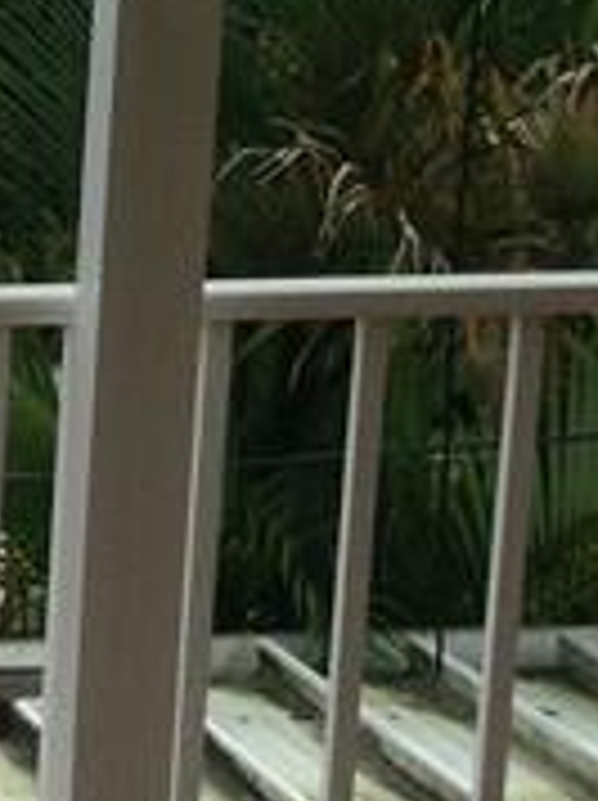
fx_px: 4387
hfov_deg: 7.2
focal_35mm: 190
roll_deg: +0.7
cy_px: 832
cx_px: -976
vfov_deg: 10.3
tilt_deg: -18.4
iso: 50
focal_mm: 4.12
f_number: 2.4
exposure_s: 1/1466
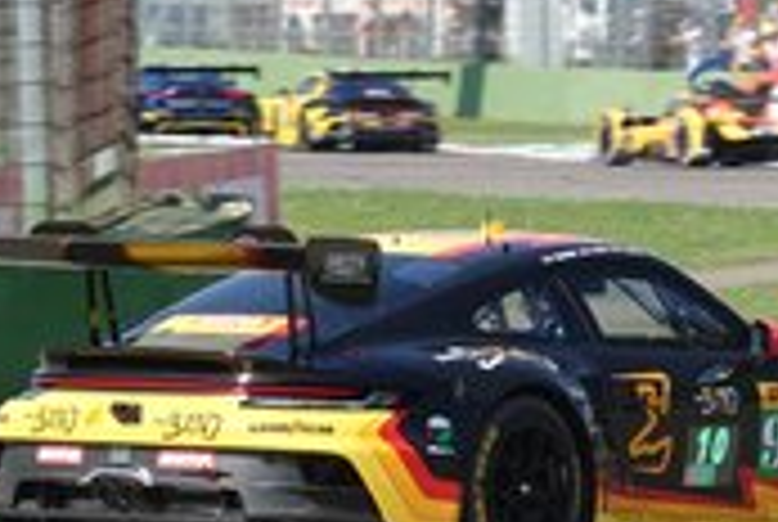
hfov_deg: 4.0
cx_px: 580
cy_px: 459
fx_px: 11235
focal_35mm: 519
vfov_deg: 2.7
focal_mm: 73.24
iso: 160
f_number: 4
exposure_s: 1/1000
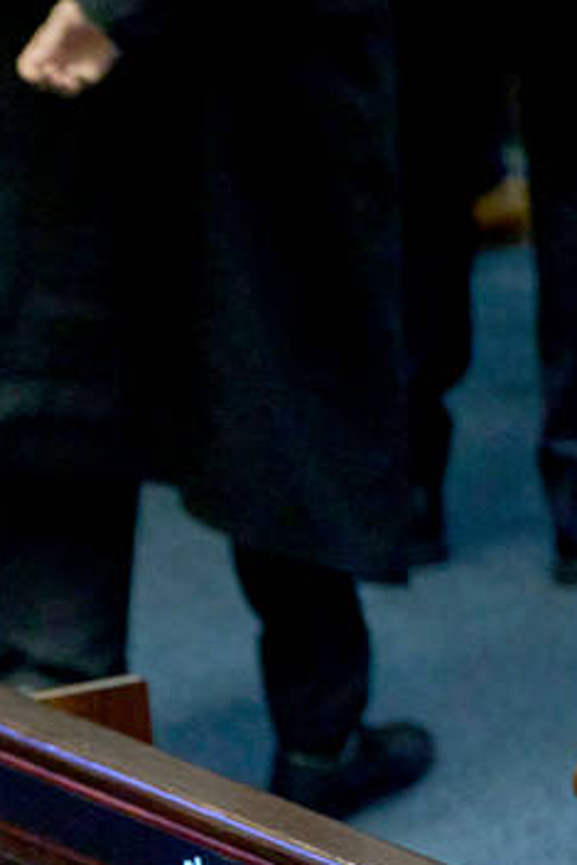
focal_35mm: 694
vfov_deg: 3.0
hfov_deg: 2.0
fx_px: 16667
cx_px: -378
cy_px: 984
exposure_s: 1/320
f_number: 3.2
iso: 4000
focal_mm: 191
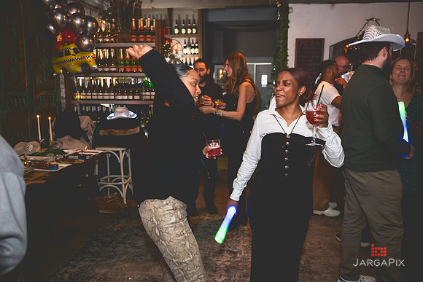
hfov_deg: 61.6
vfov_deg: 43.4
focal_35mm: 30
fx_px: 355
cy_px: 141
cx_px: 212
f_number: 2.8
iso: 3200
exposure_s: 1/100
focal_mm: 30
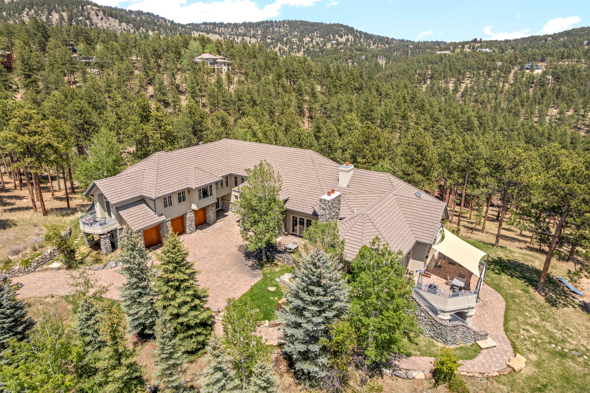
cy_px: 196
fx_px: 360
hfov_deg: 78.6
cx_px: 295
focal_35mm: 22
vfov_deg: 57.2
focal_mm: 8.38
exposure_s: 1/1500
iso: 100
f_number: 2.8
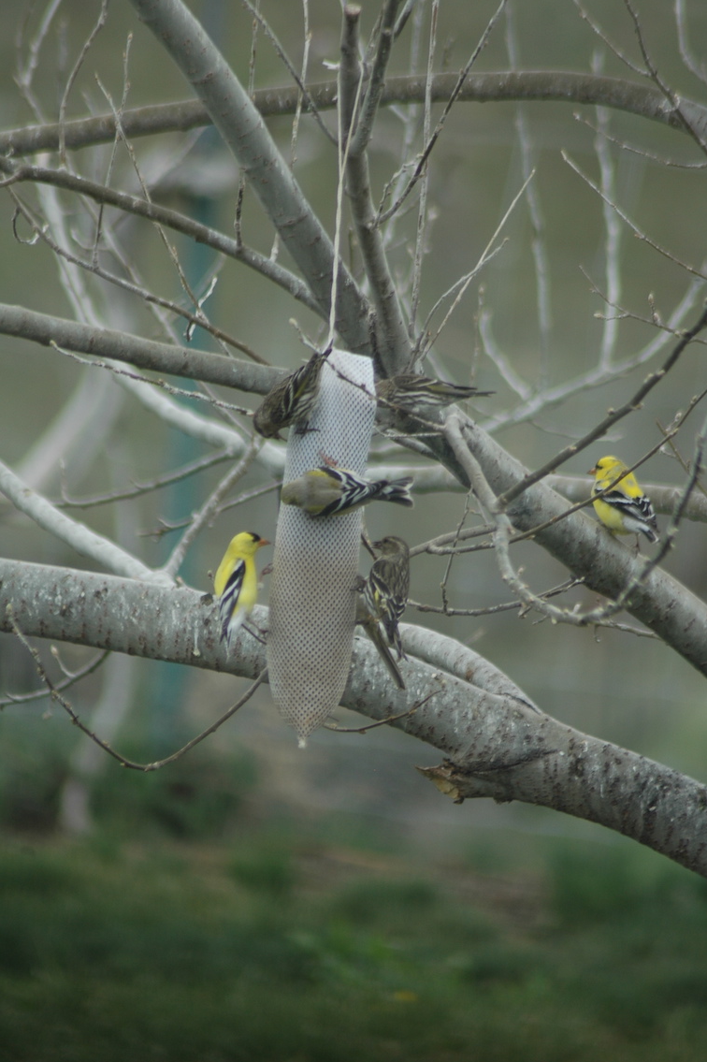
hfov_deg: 3.0
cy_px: 533
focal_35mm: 453
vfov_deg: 4.6
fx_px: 13352
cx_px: 354
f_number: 5.6
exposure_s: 1/200
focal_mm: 300
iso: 200
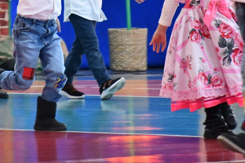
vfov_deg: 2.5
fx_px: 3777
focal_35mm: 555
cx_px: 75
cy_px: -30
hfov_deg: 3.7
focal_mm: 140
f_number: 5.6
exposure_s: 1/250
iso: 5600
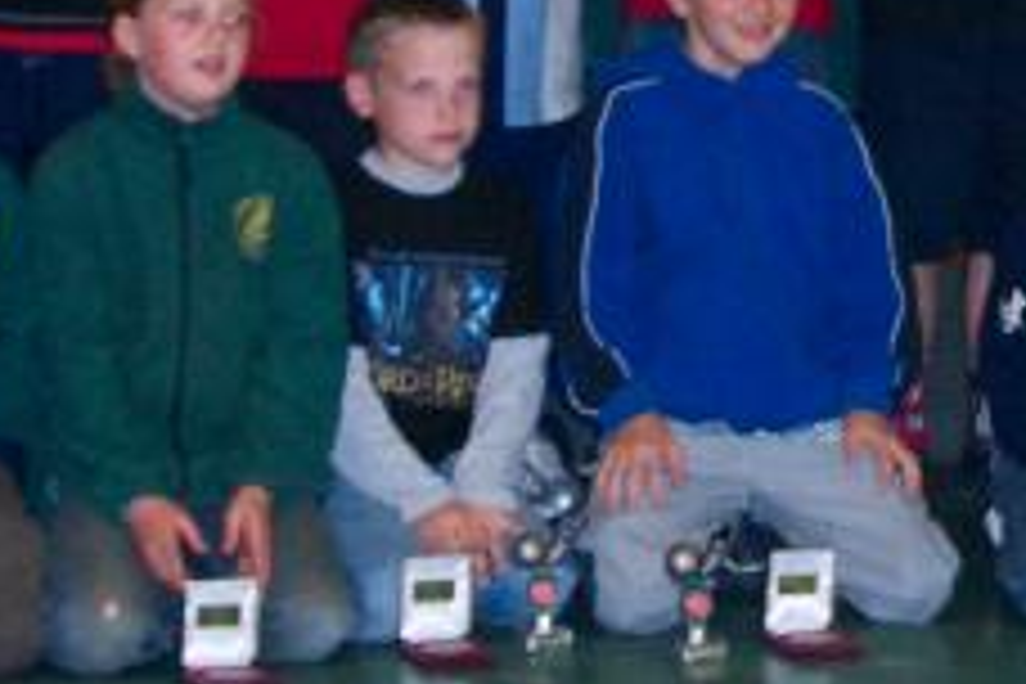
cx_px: 742
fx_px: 3762
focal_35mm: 132
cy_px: 4
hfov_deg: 15.5
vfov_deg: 10.3
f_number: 3.1
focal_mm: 9.8
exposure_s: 1/30
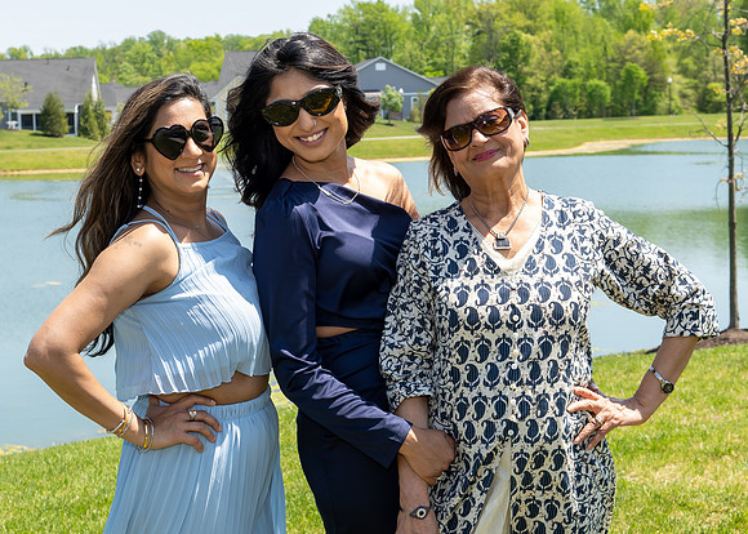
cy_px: 228
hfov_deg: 29.9
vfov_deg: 21.6
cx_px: 306
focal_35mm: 66
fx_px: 1397
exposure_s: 1/250
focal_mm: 34
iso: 100
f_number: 6.3
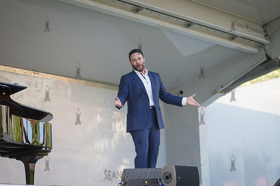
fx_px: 772
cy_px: 92
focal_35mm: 99
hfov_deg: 20.6
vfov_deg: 13.7
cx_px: 141
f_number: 3.5
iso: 500
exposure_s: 1/640
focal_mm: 92
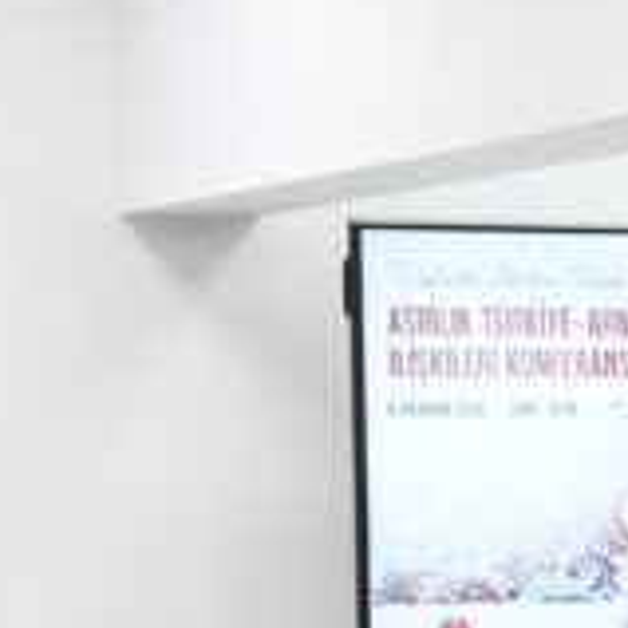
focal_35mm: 209
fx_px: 4290
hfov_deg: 8.2
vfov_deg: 8.2
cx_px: 861
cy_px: 861
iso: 1600
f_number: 5.6
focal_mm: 34
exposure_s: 1/160
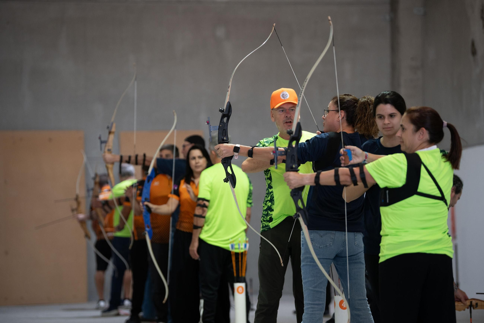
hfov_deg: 15.8
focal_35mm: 130
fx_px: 1747
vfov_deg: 10.5
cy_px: 162
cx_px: 242
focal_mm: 130
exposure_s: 1/250
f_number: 2.8
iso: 1000
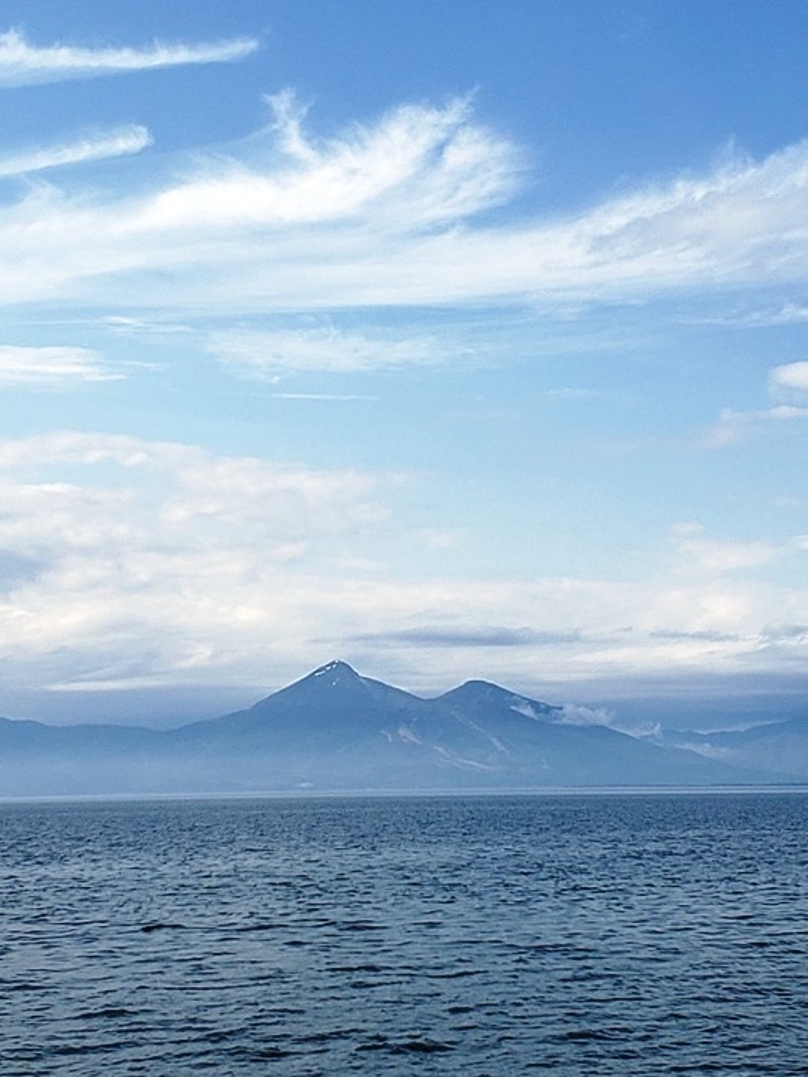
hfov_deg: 53.1
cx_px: 404
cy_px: 538
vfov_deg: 67.3
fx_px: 809
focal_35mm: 26
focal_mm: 4.3
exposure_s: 1/2134
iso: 50
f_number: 2.4
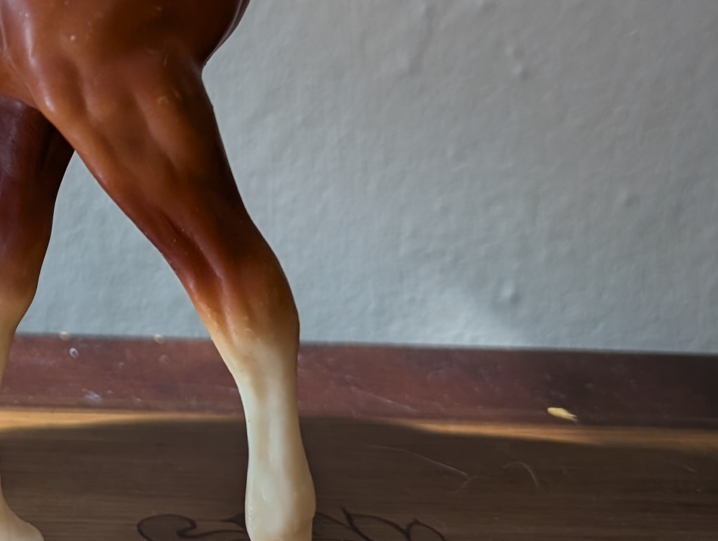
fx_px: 1558
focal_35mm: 75
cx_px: -185
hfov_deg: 23.3
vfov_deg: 18.9
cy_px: -53
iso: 21
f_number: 1.68
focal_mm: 6.9
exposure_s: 1/62.5
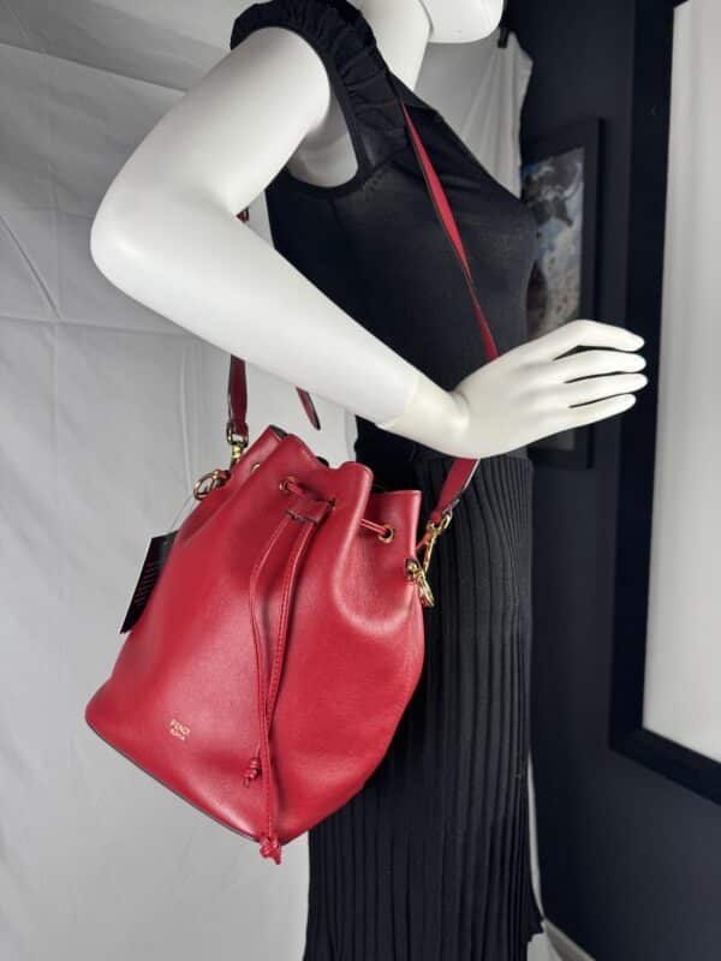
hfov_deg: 56.8
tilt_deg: -7.0
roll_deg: +0.6
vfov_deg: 71.6
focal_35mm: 24
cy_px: 480
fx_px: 667
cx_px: 360
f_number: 1.78
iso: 64
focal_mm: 6.76
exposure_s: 1/120
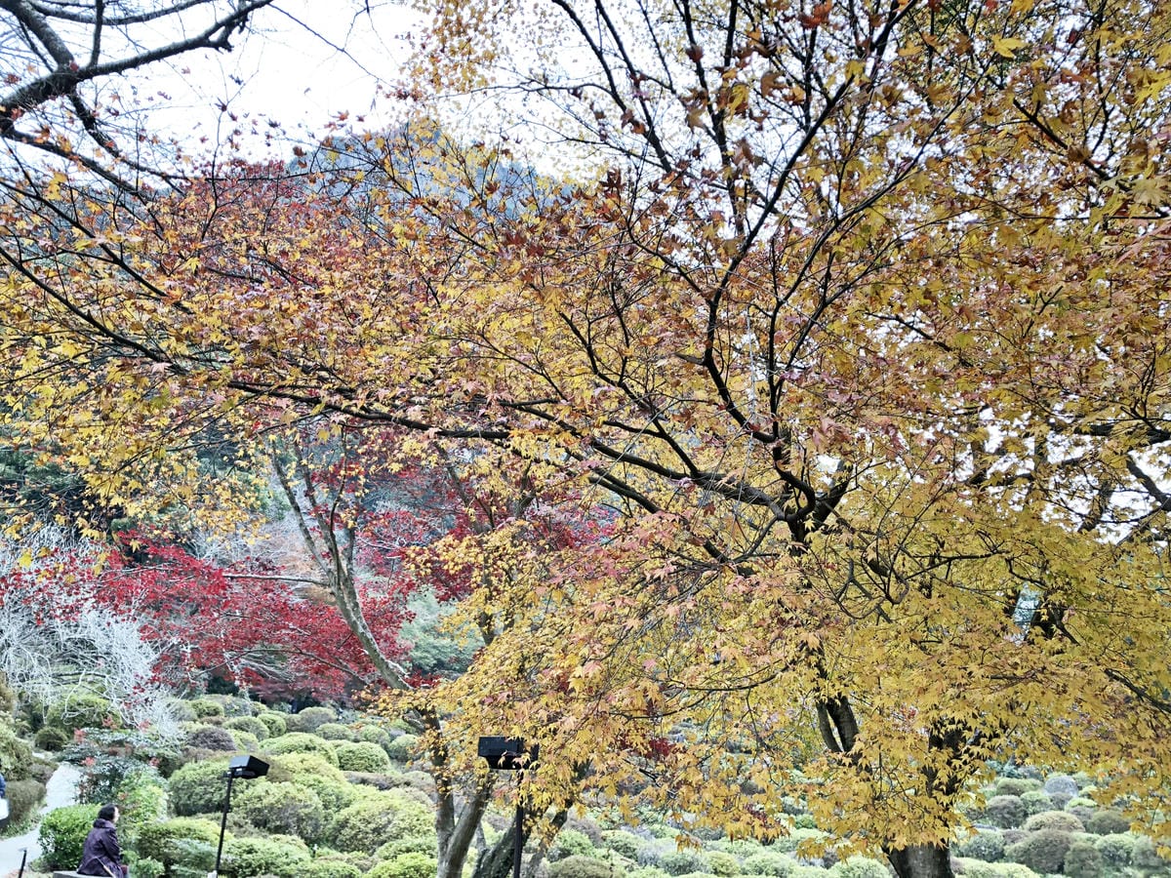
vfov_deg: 49.7
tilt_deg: +24.0
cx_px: 586
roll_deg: -0.2
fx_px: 947
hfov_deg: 63.4
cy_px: 439
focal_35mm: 28
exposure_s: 1/120
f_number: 1.8
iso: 40
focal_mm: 3.99
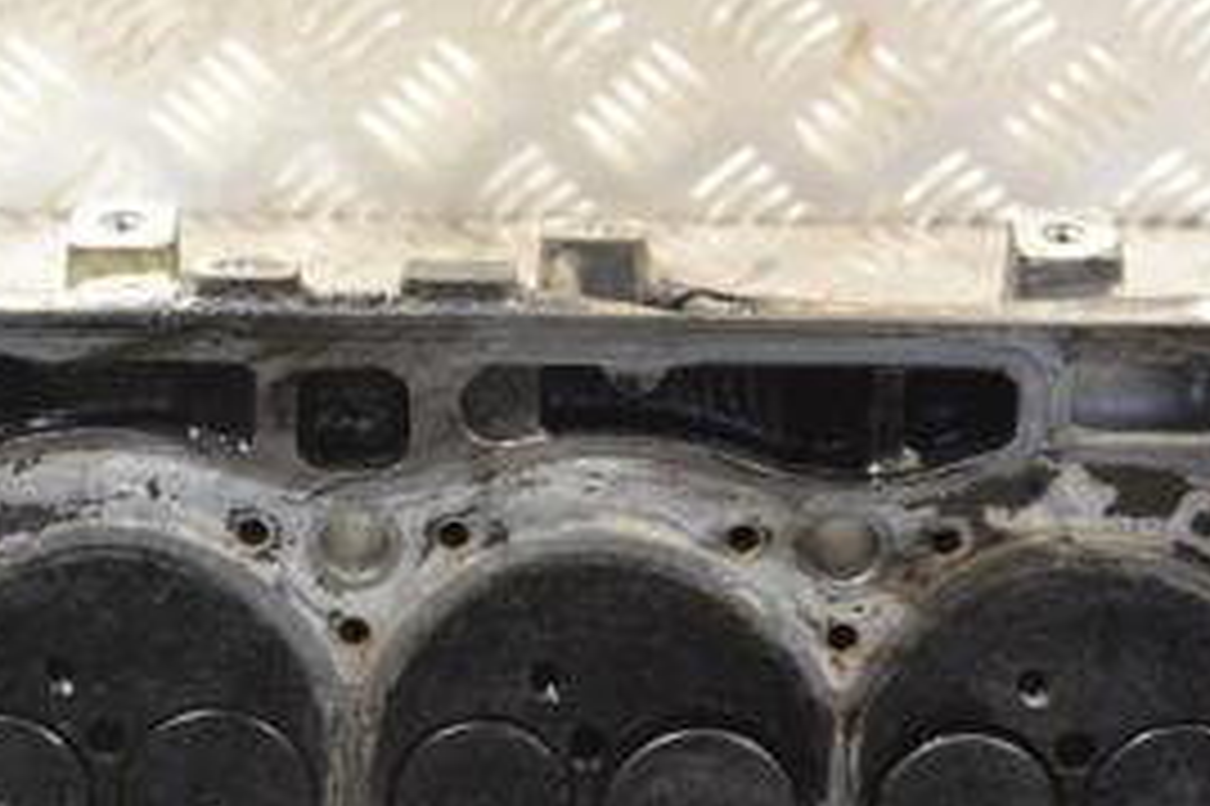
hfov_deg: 17.4
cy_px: 495
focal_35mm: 117
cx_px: 382
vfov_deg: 11.7
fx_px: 3934
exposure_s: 1/160
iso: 3200
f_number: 6.3
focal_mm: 35
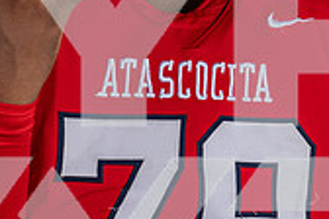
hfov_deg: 8.5
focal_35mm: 242
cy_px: 24
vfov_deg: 5.7
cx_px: 196
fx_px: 2211
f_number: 11
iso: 160
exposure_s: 1/250
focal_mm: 70
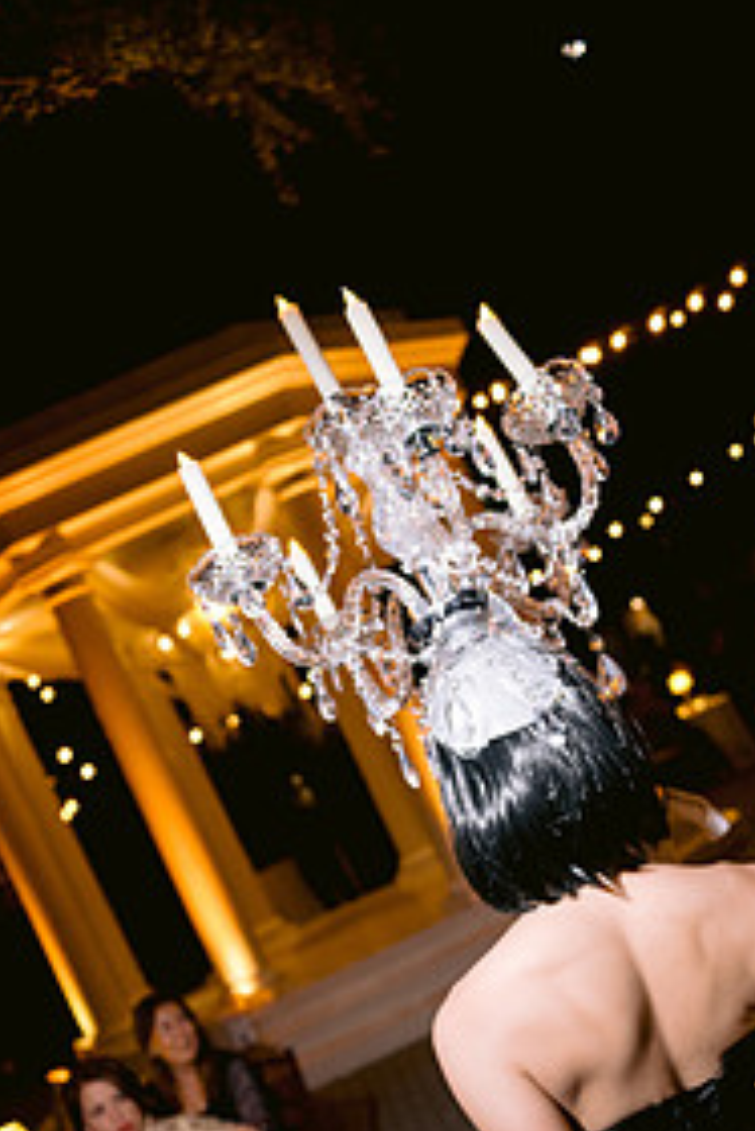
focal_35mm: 45
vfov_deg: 41.7
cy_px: 901
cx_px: 424
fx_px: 1414
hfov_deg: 29.9
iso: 1250
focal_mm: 28
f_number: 3.2
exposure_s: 1/100
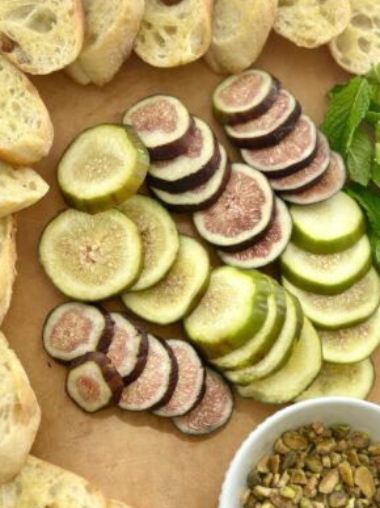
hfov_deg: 23.6
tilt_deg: -76.1
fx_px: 908
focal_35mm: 62
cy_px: 235
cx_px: 216
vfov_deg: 31.2
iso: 125
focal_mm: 6.86
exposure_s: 1/169
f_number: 1.78
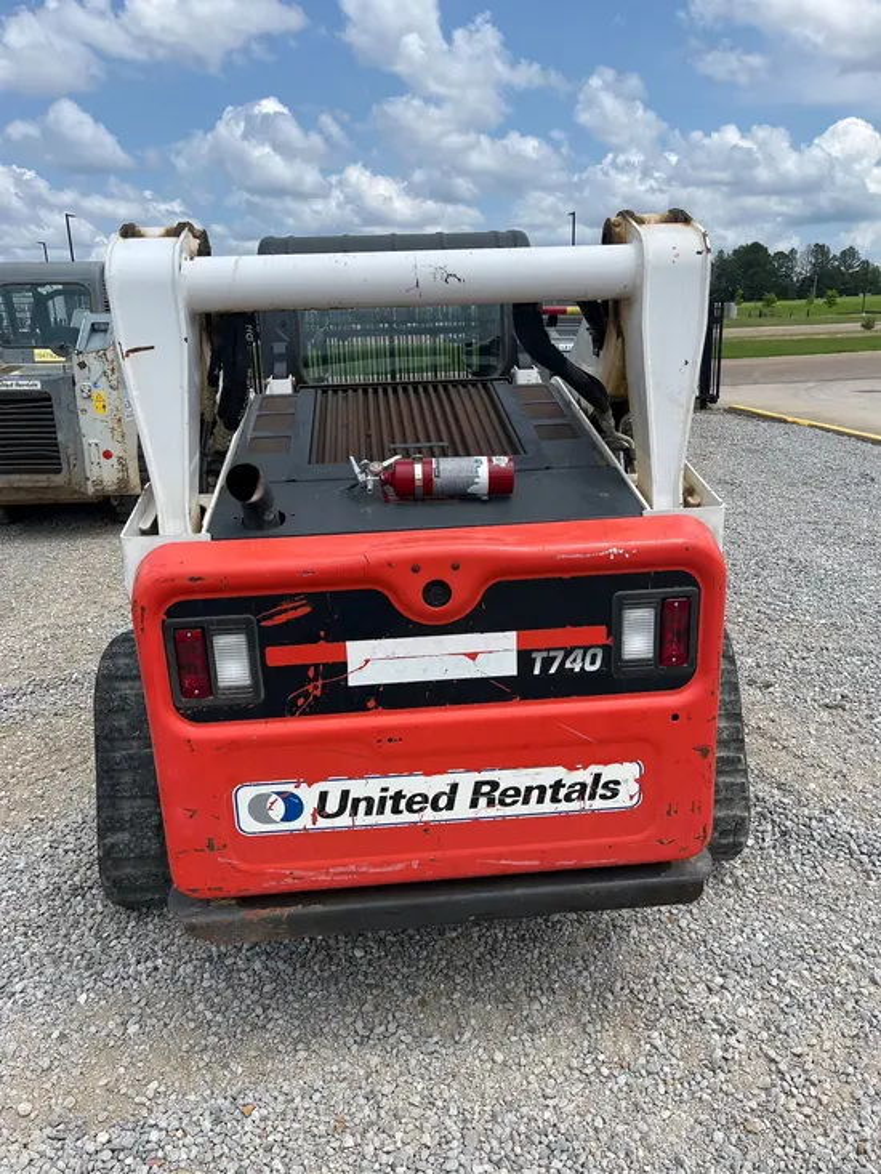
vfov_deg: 67.3
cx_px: 440
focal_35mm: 26
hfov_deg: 53.1
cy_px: 587
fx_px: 882
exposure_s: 1/4149
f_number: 1.6
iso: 50
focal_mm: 5.1
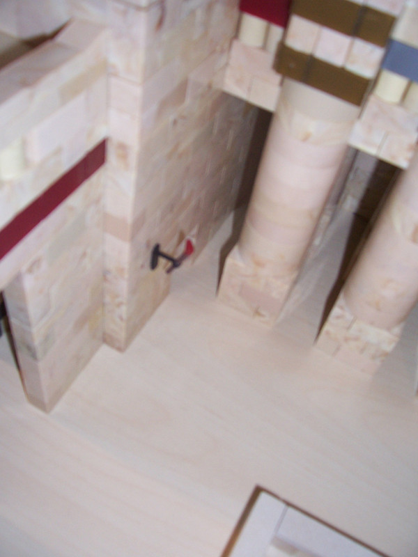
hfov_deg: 41.8
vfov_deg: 54.0
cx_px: 209
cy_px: 278
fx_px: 547
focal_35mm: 34
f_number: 2.7
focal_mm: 5.6
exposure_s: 1/60
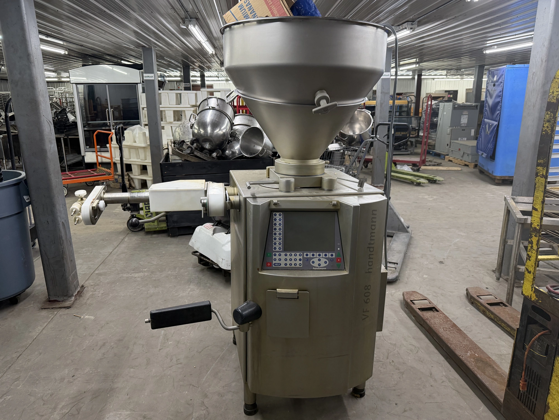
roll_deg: +2.3
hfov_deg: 71.6
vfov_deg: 56.8
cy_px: 210
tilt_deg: -15.2
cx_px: 280
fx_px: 388
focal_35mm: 24
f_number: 1.78
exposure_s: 1/120
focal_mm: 6.76
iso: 320
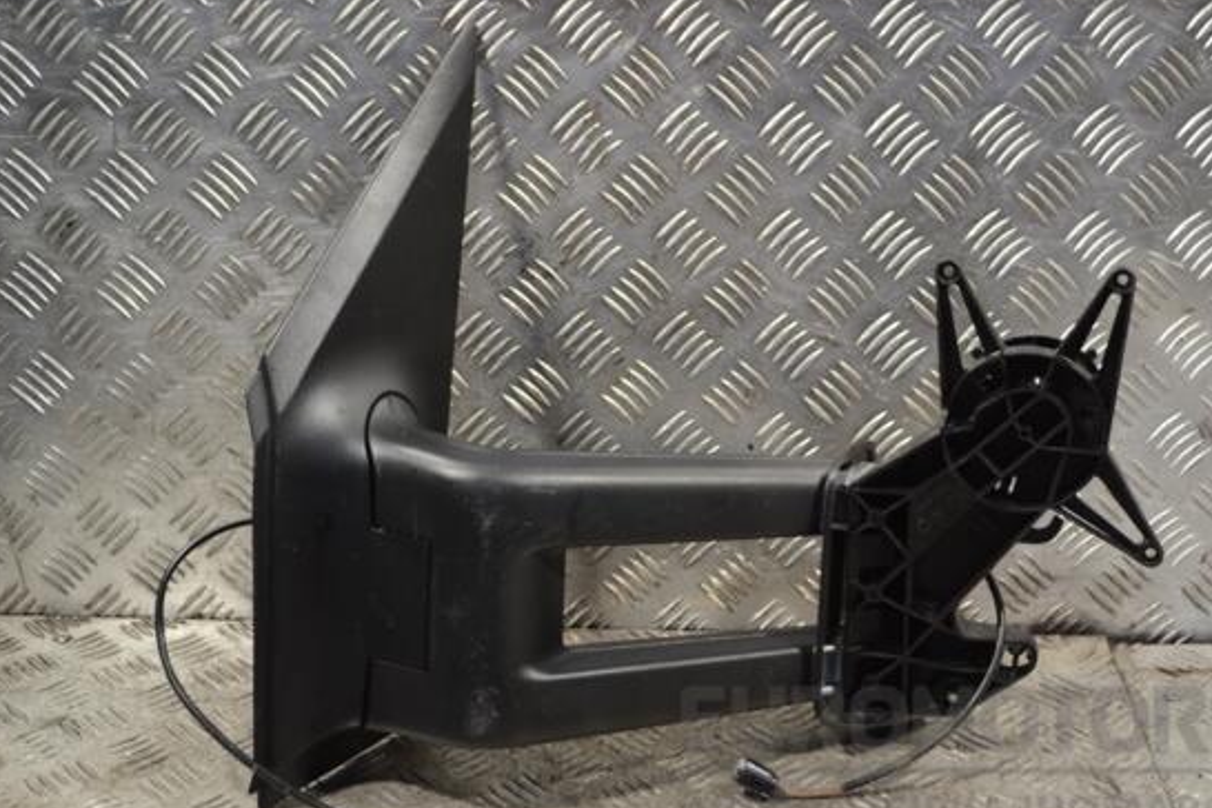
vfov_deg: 24.2
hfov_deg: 35.6
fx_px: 1885
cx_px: 639
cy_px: 424
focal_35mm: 56
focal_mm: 34
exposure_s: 1/30
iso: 200
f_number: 5
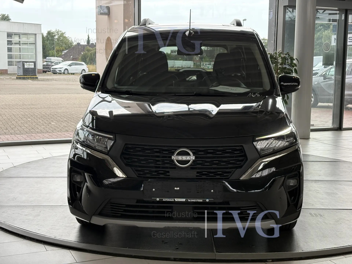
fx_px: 529
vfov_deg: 28.0
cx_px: 176
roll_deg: +0.5
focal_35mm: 52
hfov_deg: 36.8
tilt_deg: -7.2
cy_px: 132
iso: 32
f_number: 1.6
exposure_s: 1/336
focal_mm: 5.96
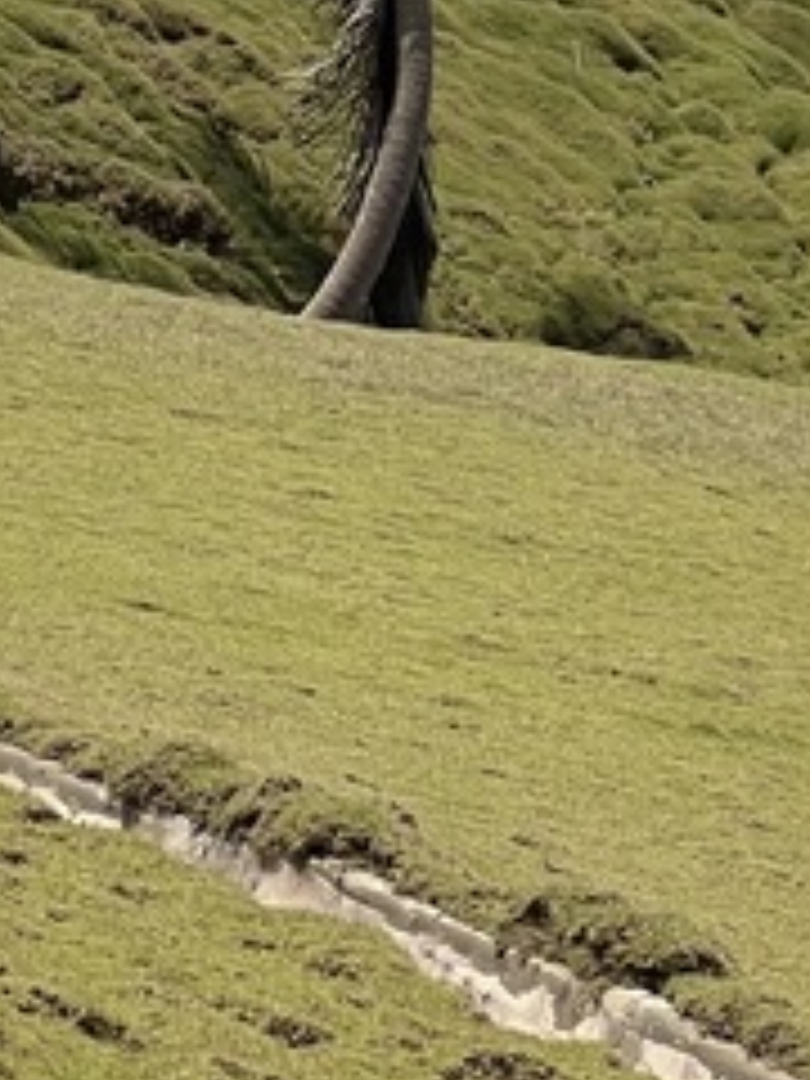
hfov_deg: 4.5
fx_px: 10233
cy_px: -14
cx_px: 1562
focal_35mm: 328
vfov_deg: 6.0
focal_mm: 9
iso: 32
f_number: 2.8
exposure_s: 1/1292
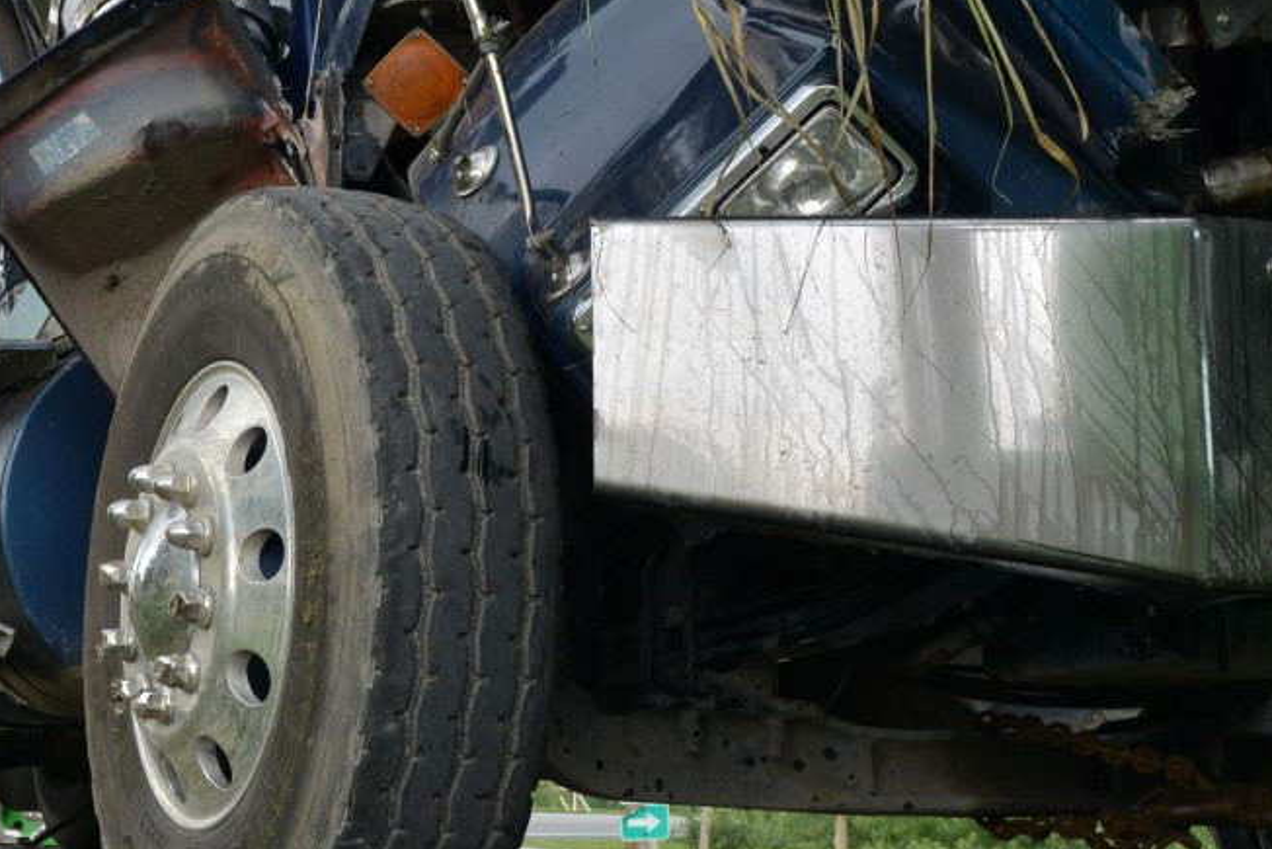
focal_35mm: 77
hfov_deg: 25.1
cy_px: 375
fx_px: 2721
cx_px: 2
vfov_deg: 17.7
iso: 800
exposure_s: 1/250
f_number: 10
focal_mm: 31
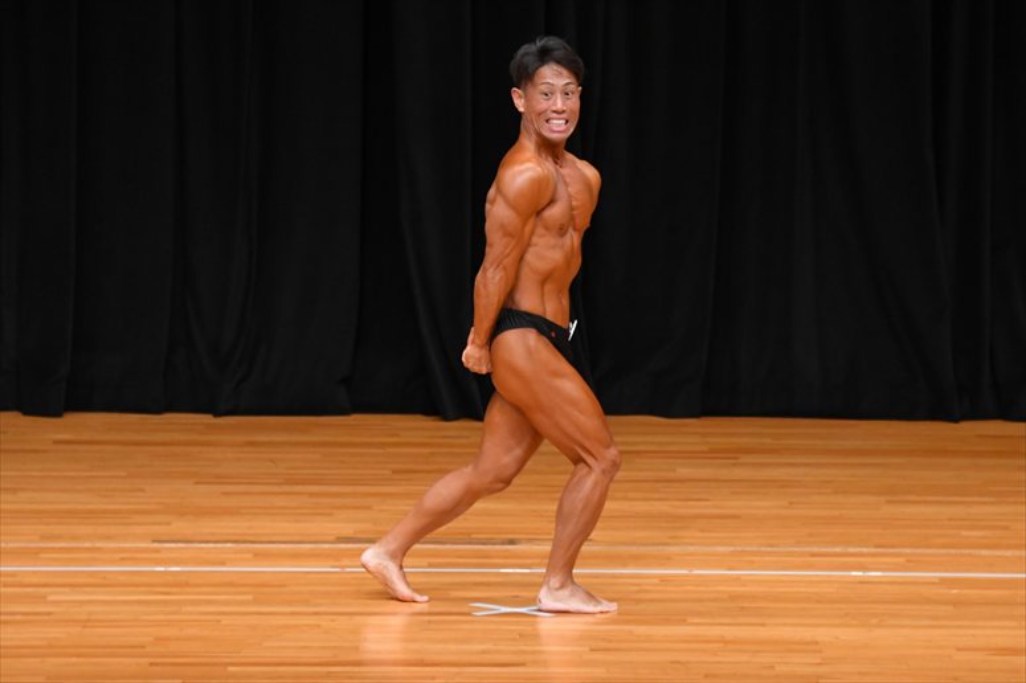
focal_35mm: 285
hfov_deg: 7.2
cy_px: 342
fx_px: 8119
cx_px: 513
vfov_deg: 4.8
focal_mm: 190
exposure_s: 1/400
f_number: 5.6
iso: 3200
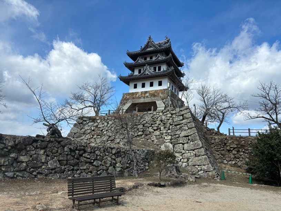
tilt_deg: +13.4
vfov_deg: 53.1
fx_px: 211
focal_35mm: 26
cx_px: 140
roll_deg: -3.3
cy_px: 106
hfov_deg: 67.3
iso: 50
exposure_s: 1/3788
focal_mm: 5.96
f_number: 1.6
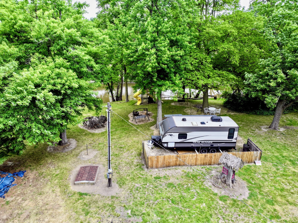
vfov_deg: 56.8
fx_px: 207
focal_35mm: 24
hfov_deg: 71.6
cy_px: 112
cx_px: 149
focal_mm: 12.29
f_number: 2.8
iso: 110
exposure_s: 1/400
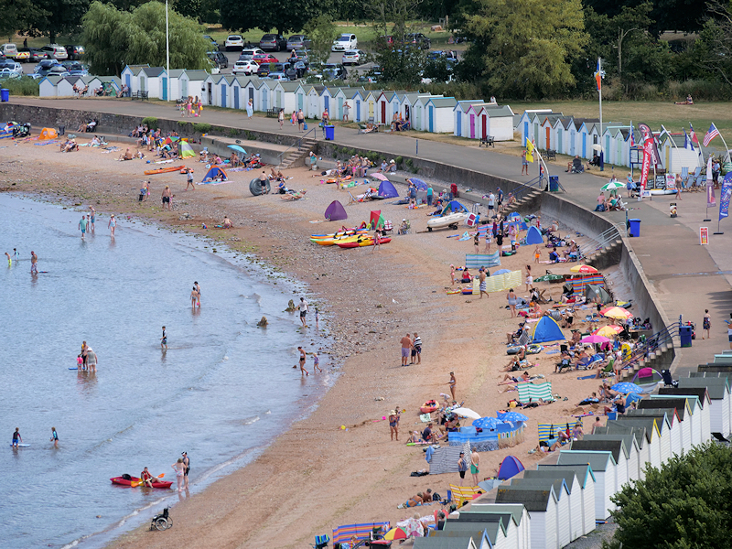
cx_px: 366
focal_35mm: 280
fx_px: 5921
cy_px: 274
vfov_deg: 5.3
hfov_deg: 7.1
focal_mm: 140
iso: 250
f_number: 8
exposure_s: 1/320
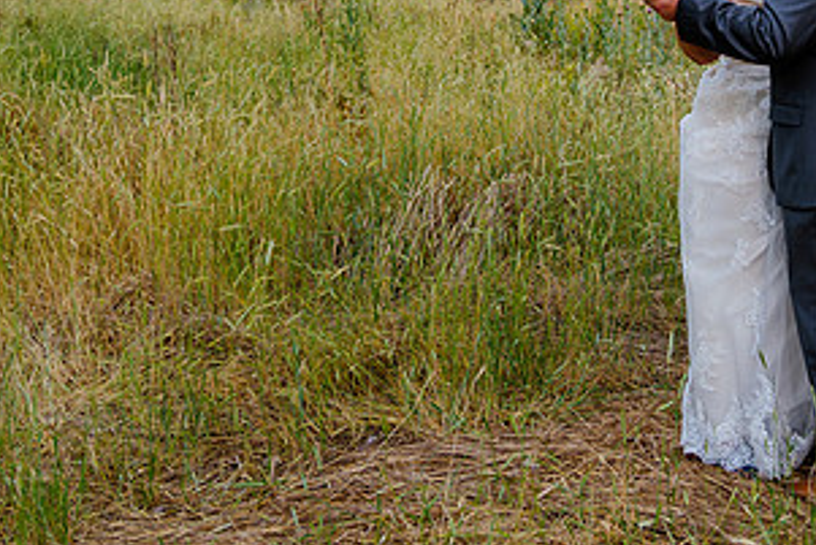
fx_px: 1270
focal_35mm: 56
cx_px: 599
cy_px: 40
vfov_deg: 23.5
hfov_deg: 35.0
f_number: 4
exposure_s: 1/250
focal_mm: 24
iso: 125
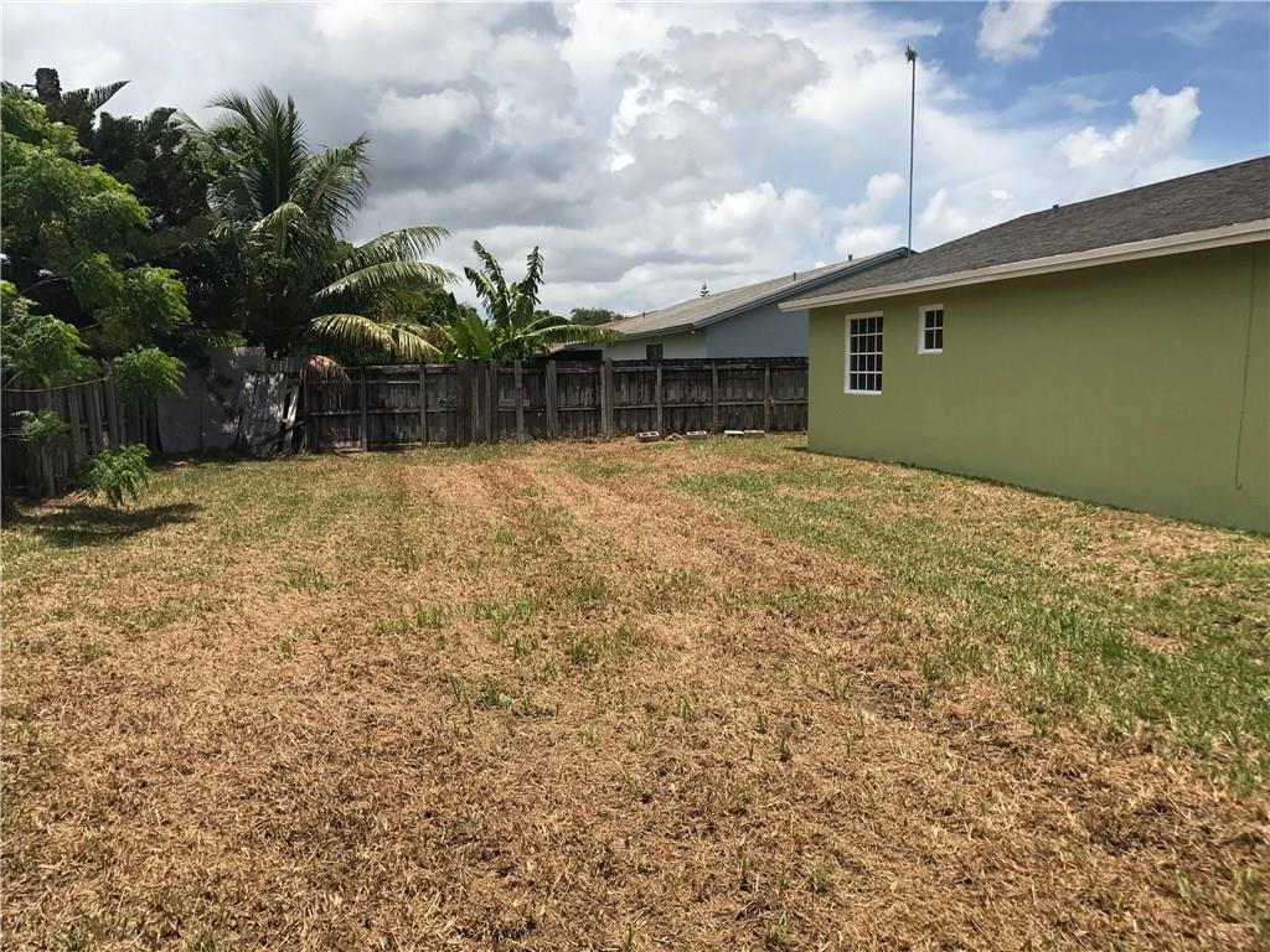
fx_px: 1027
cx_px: 635
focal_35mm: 28
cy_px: 476
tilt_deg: -7.1
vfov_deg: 49.7
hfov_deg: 63.4
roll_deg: +0.5
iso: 20
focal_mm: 3.99
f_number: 1.8
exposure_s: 1/3690
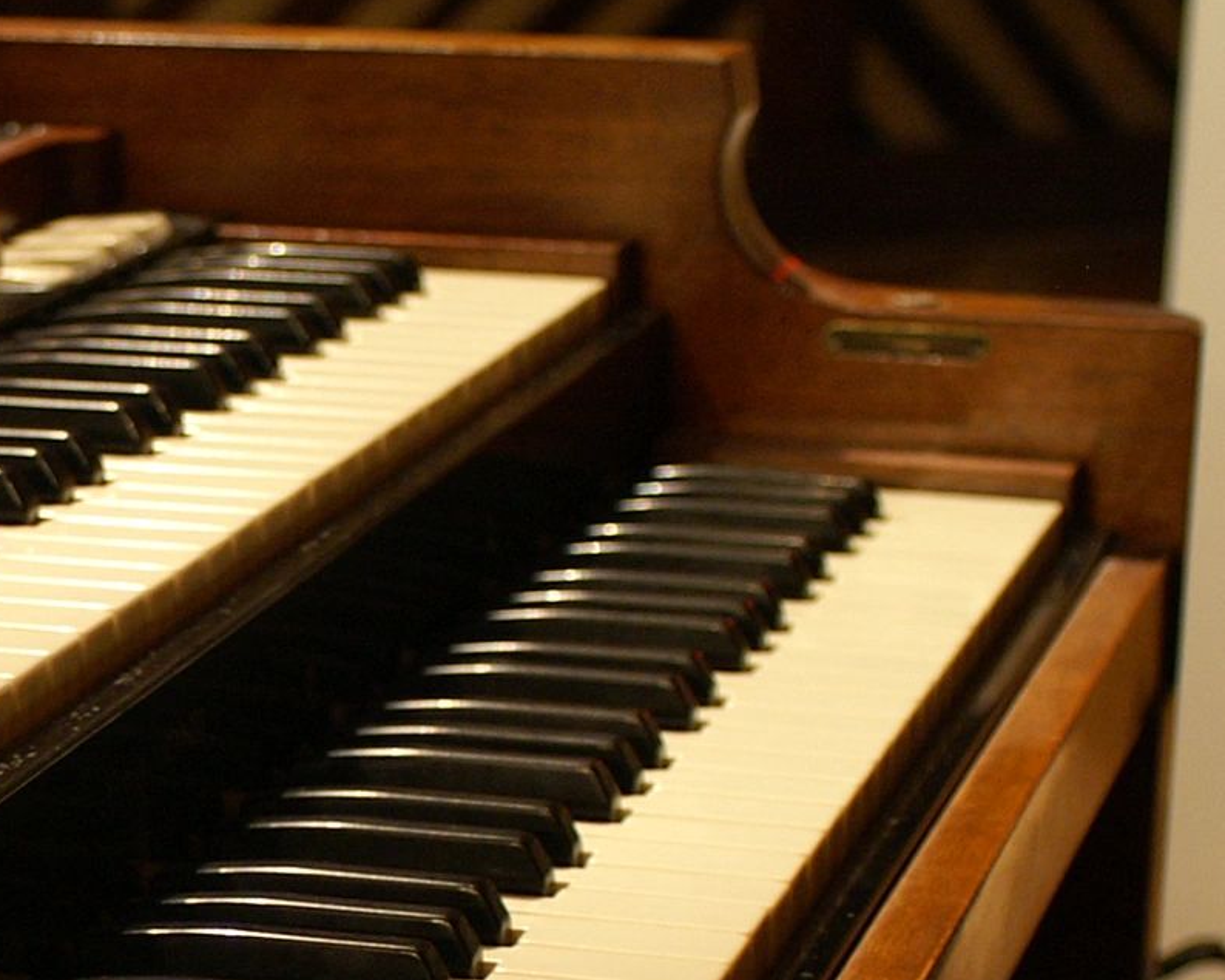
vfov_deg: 12.0
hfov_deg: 14.5
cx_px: -417
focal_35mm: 127
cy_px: 1083
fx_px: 4604
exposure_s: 1/3
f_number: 3.5
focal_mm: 28
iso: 400
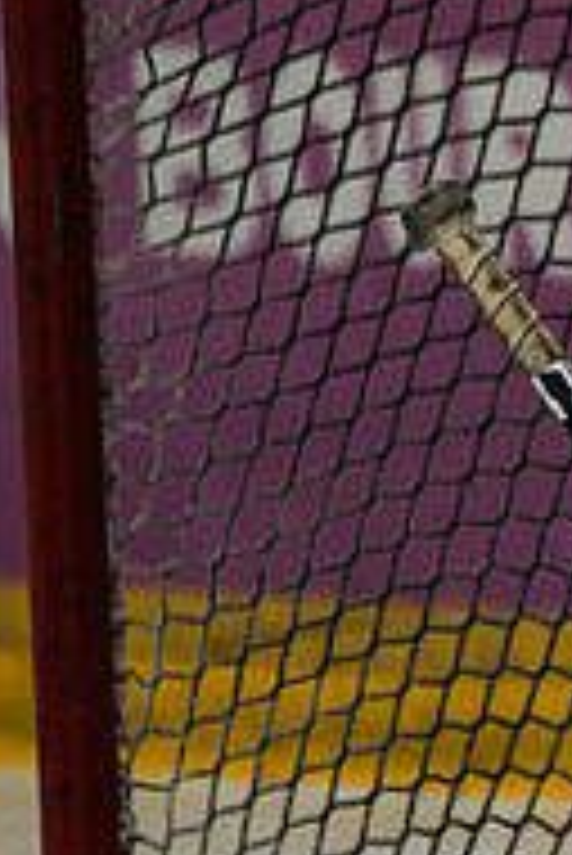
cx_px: 1358
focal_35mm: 1050
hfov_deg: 1.3
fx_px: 24978
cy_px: 680
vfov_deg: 2.0
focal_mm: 234
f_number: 3.5
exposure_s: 1/1250
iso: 3200
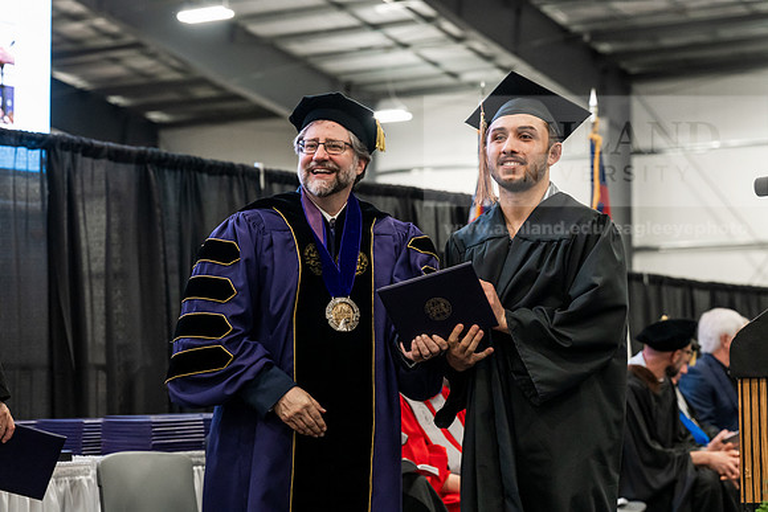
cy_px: 256
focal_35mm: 85
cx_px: 384
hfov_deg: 23.9
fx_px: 1814
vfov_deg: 16.1
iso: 4000
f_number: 4.5
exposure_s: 1/200
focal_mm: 85
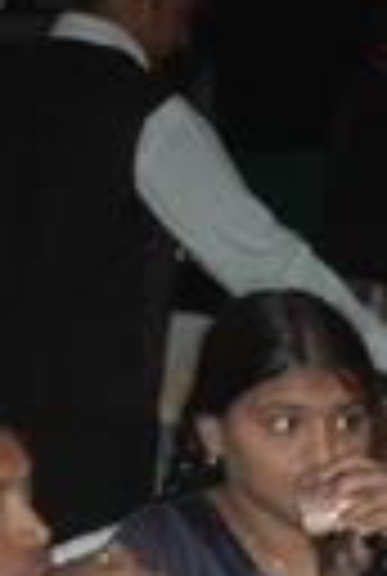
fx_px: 2470
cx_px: 918
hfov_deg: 8.3
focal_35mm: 154
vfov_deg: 12.8
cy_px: 799
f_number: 4.5
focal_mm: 22
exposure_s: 1/60
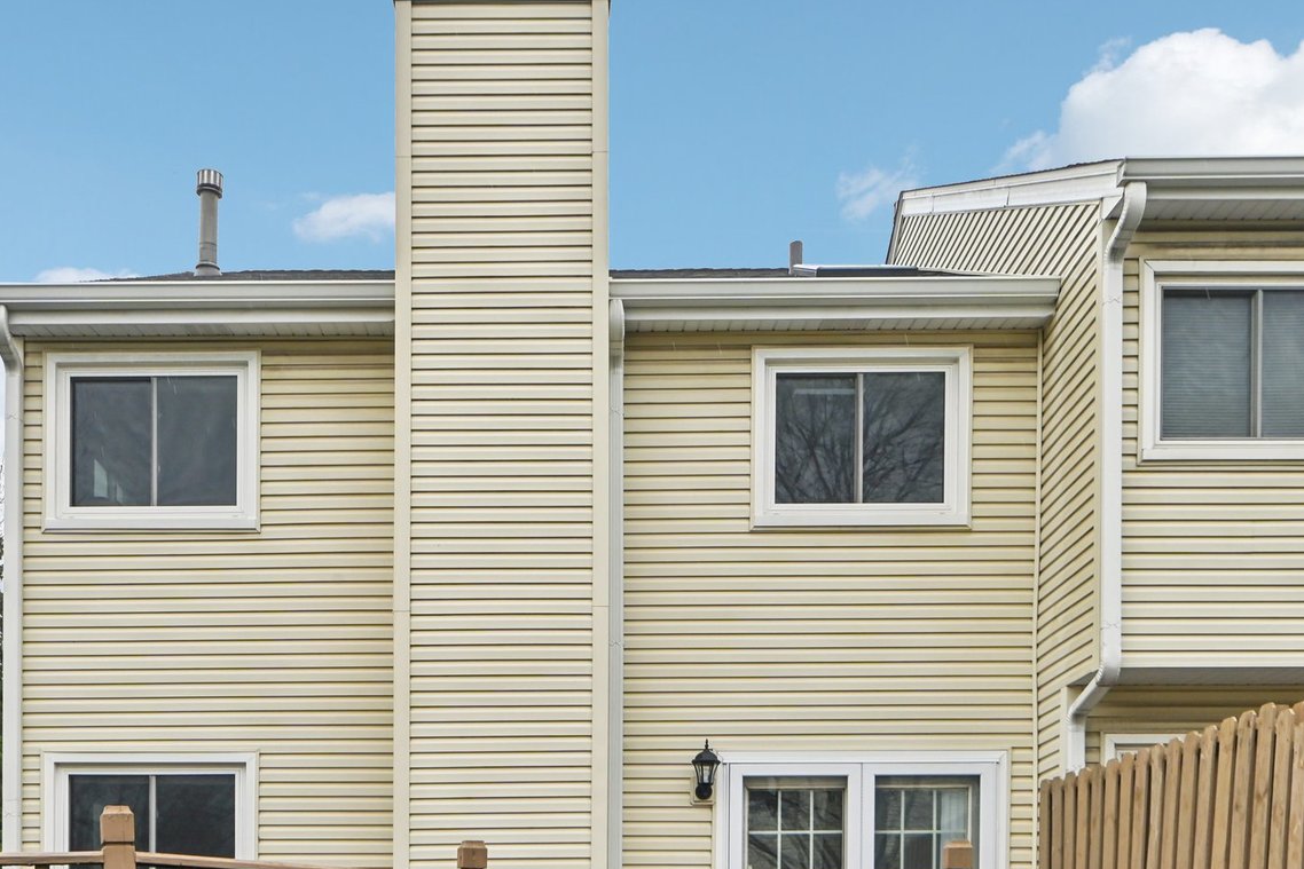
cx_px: 542
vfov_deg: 35.8
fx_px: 1340
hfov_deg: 51.6
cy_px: 526
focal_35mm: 37
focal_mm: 26
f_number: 13
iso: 400
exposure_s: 1/250
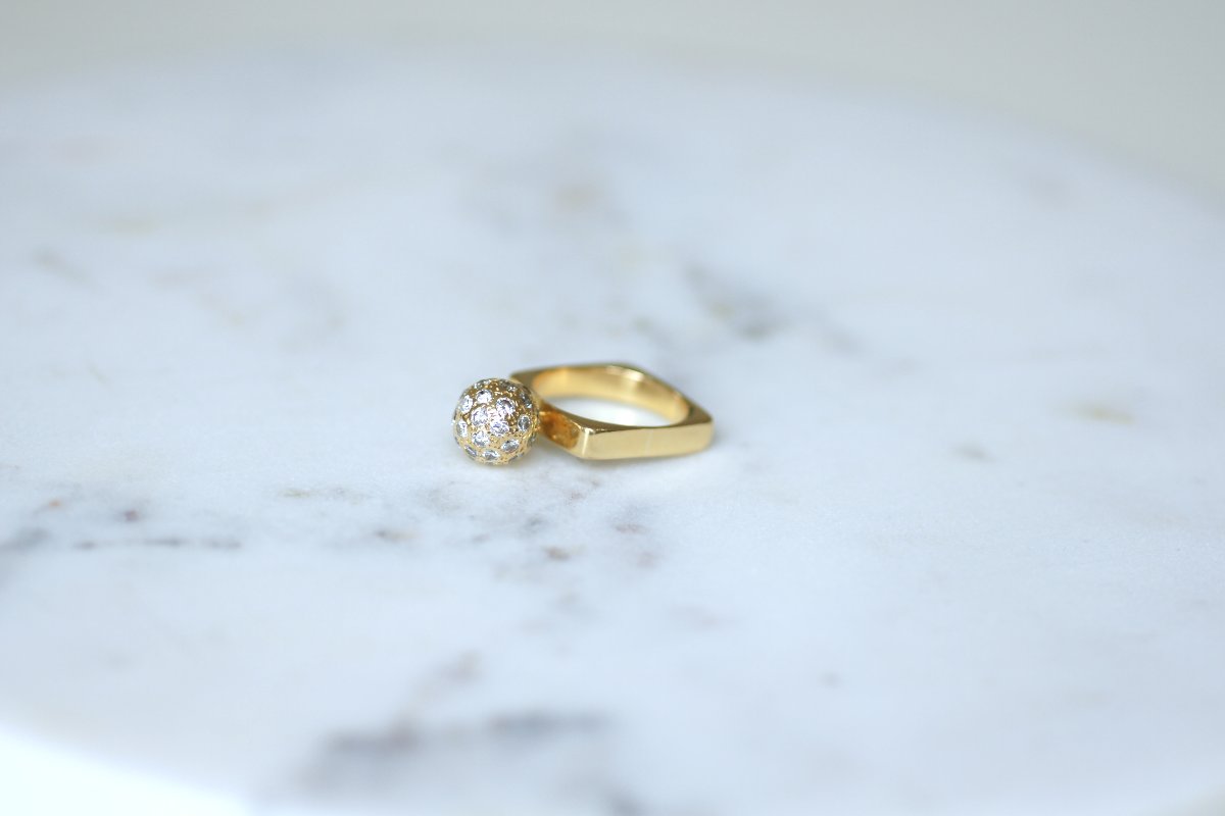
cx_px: 612
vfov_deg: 13.0
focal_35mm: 105
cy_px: 408
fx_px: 3573
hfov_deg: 19.5
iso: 200
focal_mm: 70
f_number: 2.8
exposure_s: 1/125
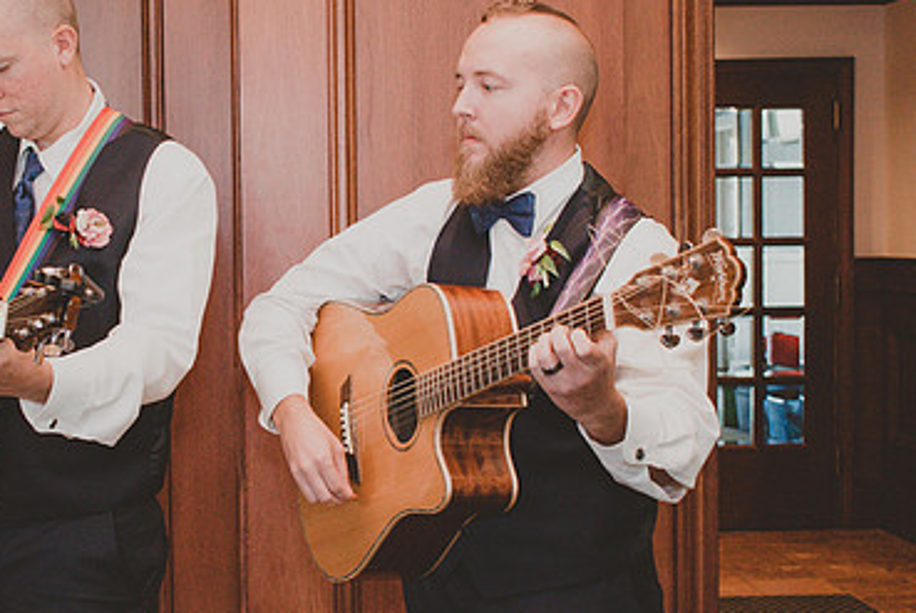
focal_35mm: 73
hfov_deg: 27.3
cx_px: 226
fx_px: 1860
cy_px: 297
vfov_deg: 18.7
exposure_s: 1/60
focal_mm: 31
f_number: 4.2
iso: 2200
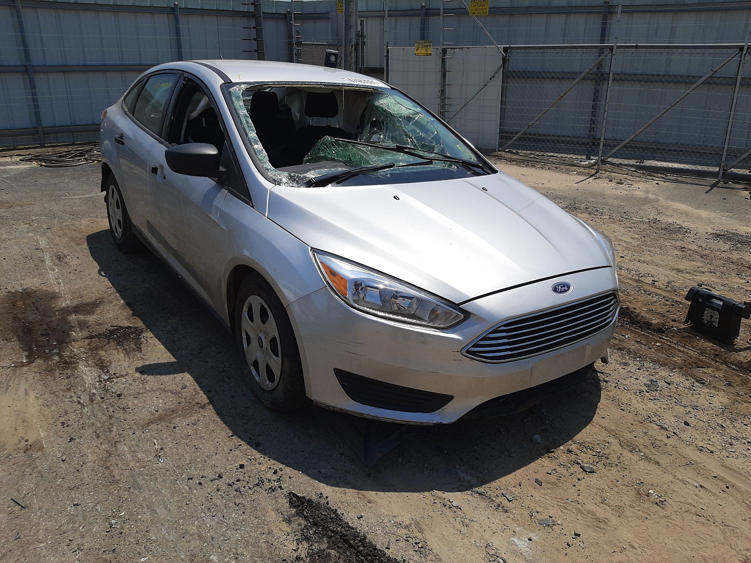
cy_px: 282
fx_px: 564
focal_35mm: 26
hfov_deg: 67.3
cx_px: 376
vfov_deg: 53.1
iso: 40
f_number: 1.7
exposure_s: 1/10000
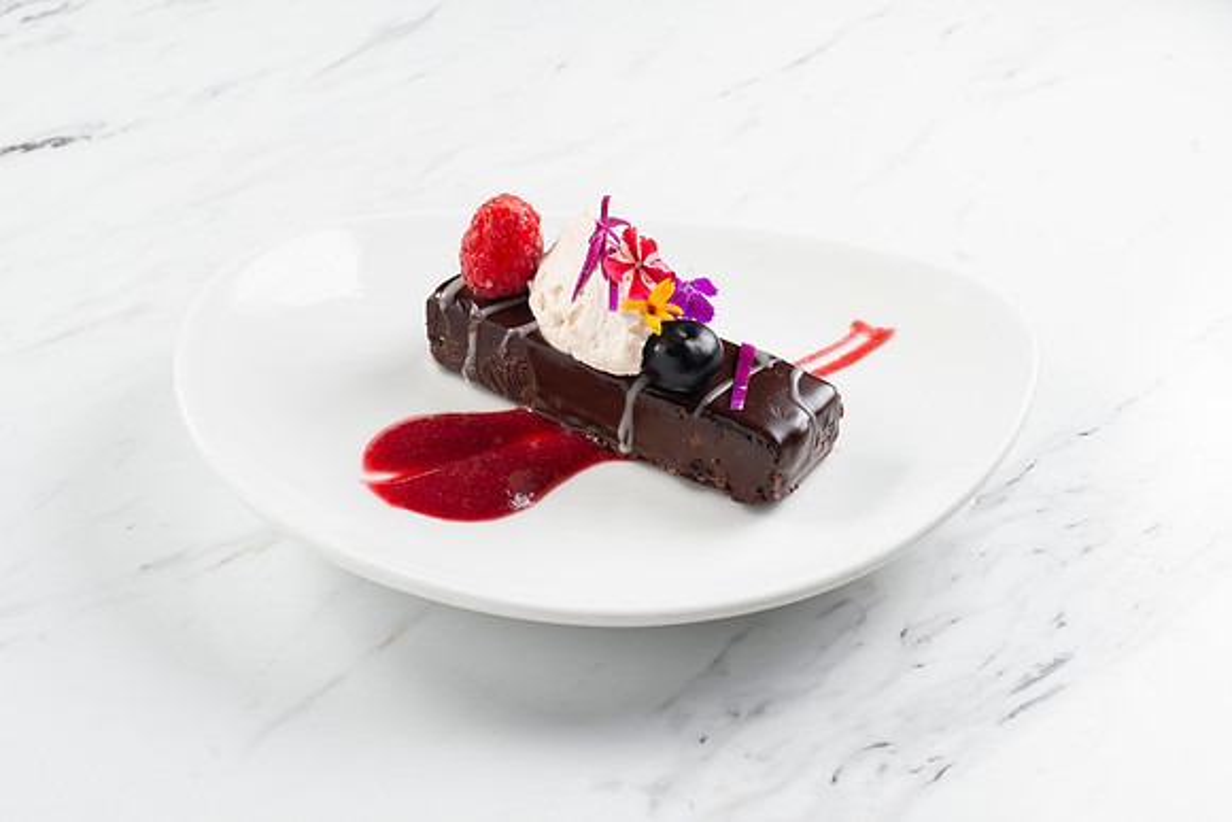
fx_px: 1986
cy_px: 362
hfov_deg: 34.5
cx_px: 635
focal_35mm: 58
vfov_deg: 23.4
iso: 200
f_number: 10
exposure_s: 1/200
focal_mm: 50
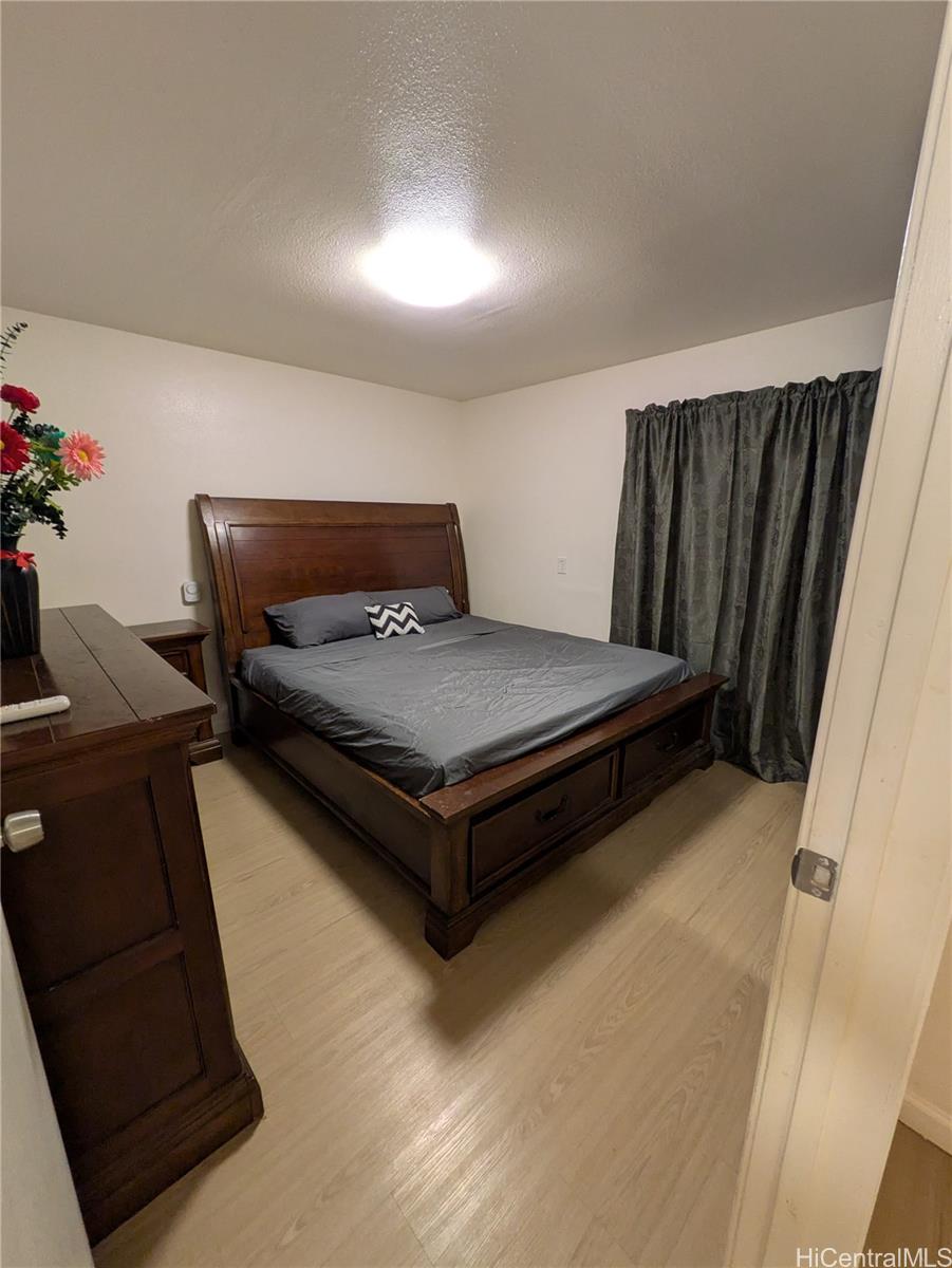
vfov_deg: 102.0
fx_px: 513
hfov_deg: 85.7
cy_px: 634
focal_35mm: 14
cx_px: 476
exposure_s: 1/40
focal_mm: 1.83
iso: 174
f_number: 2.2
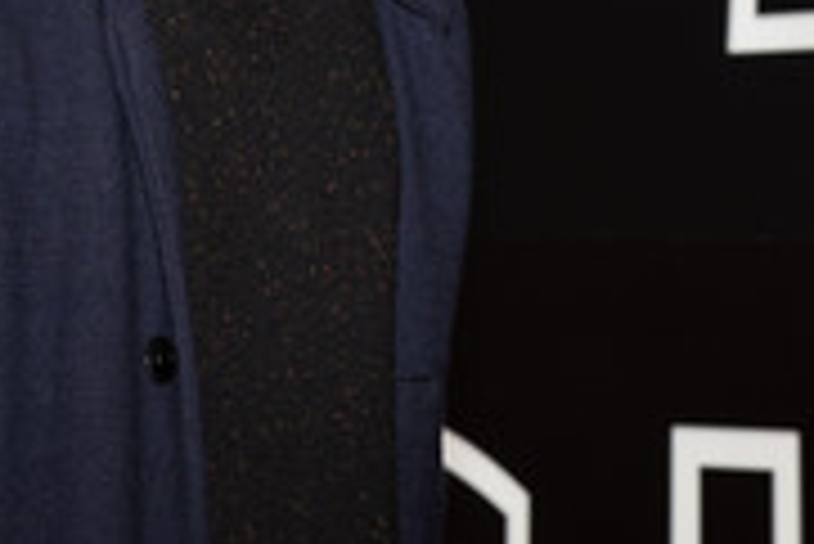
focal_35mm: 229
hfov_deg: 9.0
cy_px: -67
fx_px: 5182
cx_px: 259
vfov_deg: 6.0
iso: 800
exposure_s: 1/160
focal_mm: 92
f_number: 8
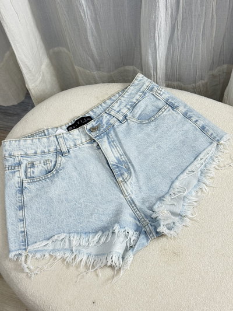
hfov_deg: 30.3
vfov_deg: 39.6
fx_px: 431
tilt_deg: -63.8
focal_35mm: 48
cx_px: 116
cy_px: 156
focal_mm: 6.76
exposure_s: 1/100
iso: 100
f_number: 1.78
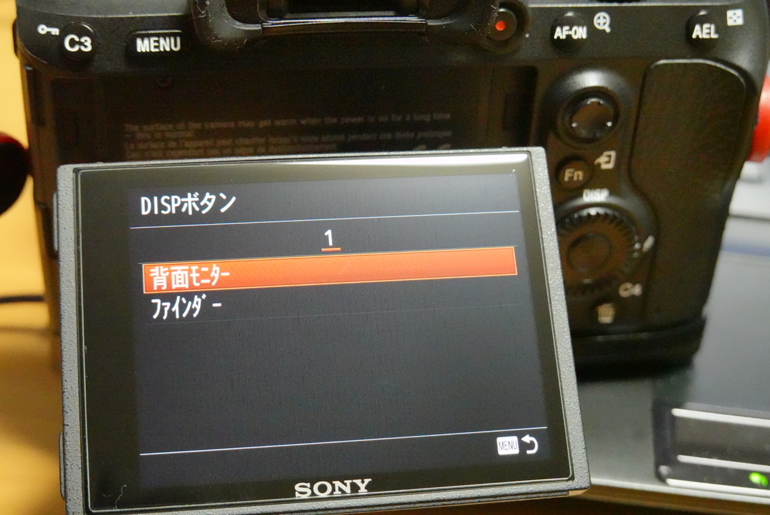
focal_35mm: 62
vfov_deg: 21.9
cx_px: 385
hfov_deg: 32.4
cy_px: 258
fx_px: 1327
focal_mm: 22.92
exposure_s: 1/125
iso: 6400
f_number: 4.5
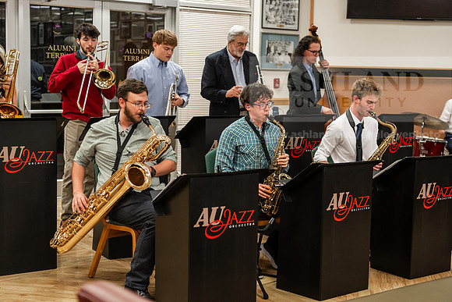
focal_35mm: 58
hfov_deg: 34.5
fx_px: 728
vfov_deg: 23.4
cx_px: 226
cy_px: 151
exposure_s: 1/125
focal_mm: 58
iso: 1250
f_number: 2.8
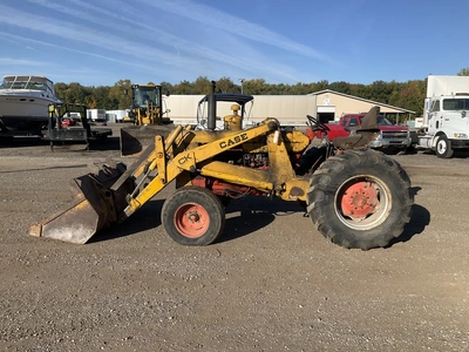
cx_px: 234
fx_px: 393
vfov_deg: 48.2
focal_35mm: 29
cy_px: 176
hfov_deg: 61.7
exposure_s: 1/1912
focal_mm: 3
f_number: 1.8
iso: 25
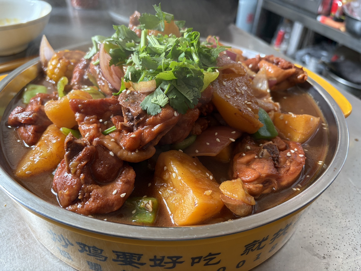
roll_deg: -2.9
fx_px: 271
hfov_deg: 67.3
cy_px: 136
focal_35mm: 26
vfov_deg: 53.1
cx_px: 180
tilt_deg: -38.1
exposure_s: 1/65
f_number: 1.6
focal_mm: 5.96
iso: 125
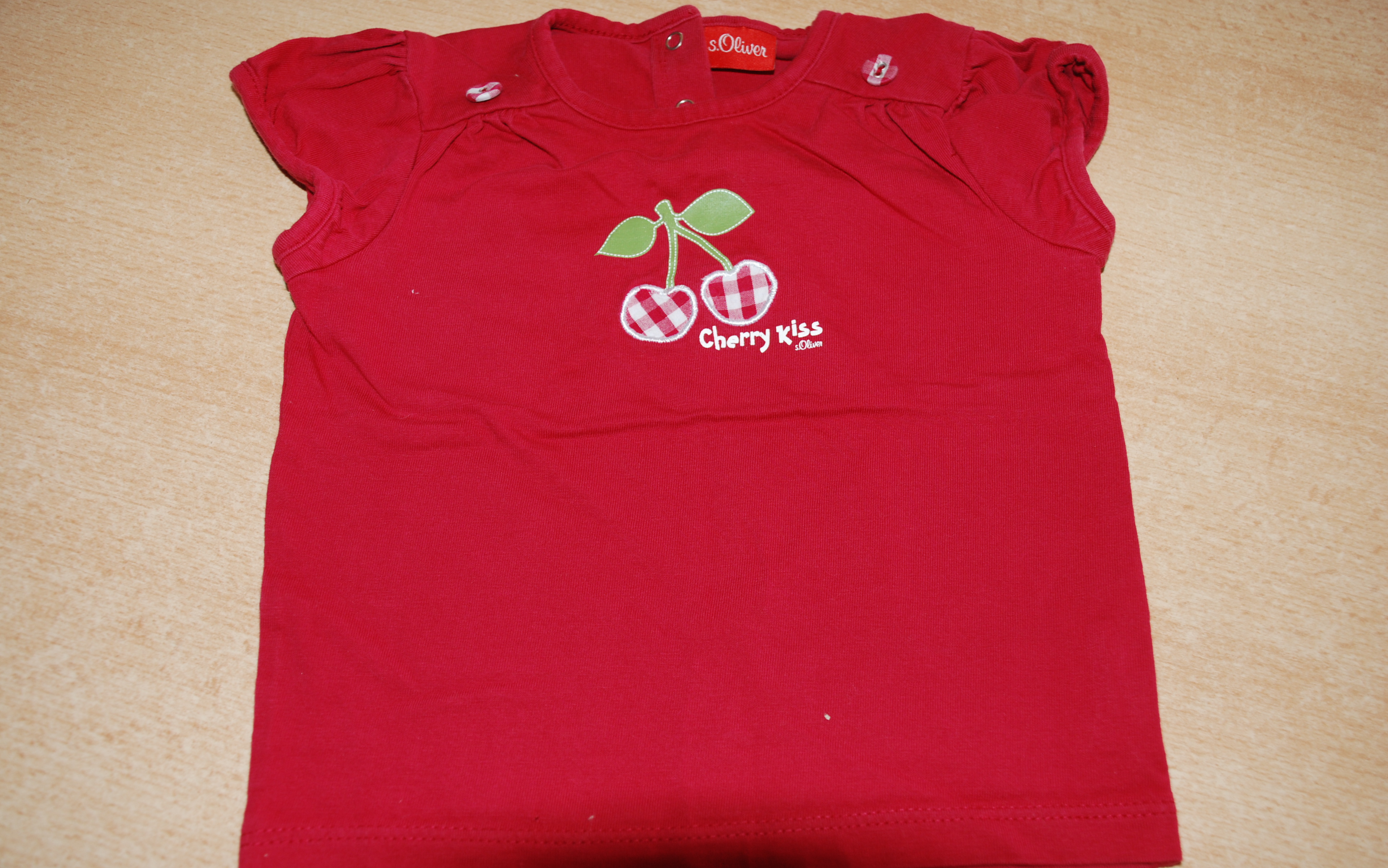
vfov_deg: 34.4
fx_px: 1400
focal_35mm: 37
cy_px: 443
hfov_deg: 52.7
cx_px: 698
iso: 200
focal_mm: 24
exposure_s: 1/60
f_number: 4
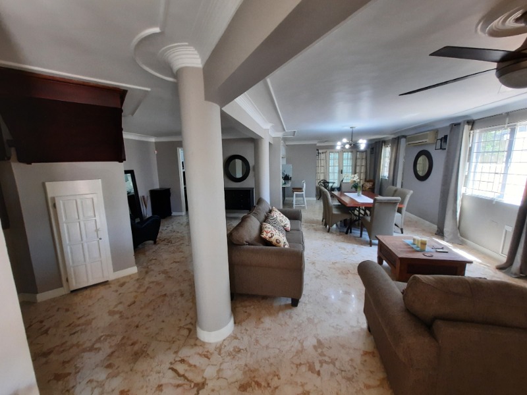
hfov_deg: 106.2
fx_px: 198
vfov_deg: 89.9
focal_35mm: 13
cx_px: 264
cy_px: 198
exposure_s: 1/40
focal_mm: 1.74
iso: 125
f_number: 2.2
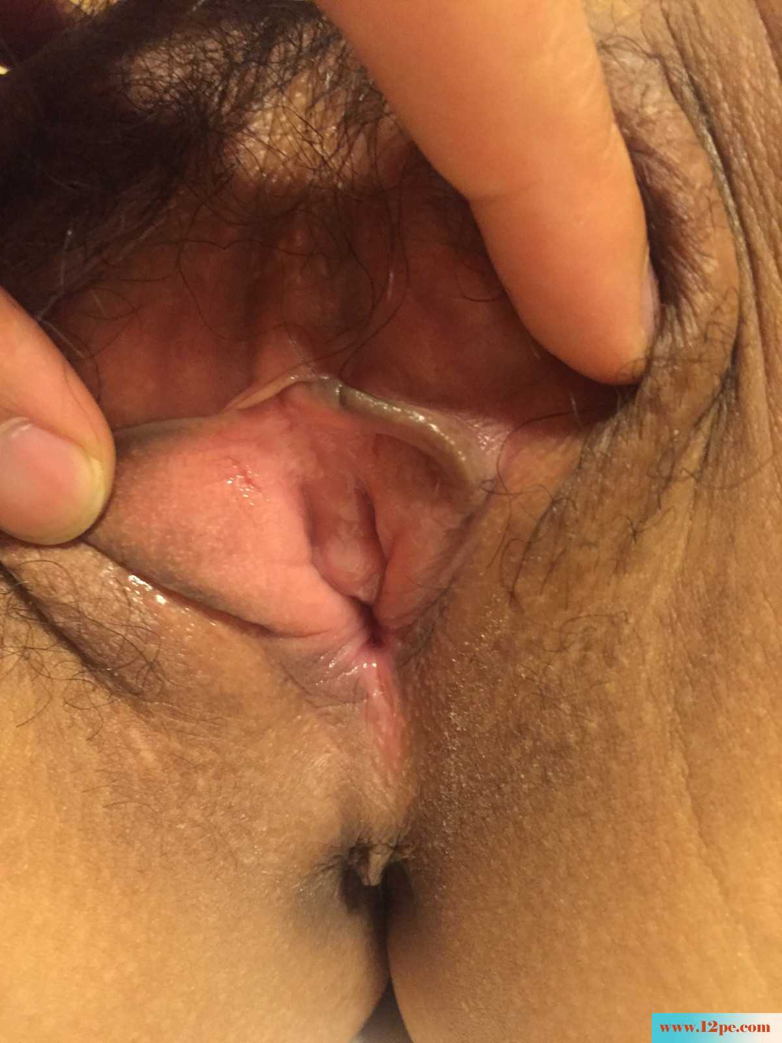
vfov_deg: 61.7
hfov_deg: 48.2
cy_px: 522
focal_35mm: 29
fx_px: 874
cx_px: 391
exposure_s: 1/17
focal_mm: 4.15
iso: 500
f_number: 2.2
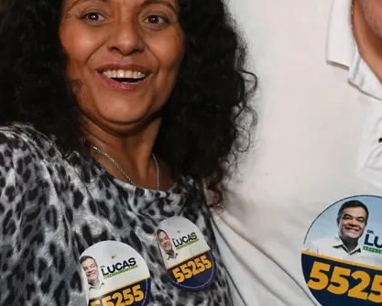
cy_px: 29
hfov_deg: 23.5
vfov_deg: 18.6
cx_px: 240
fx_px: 916
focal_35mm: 81
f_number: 2.8
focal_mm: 20
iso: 800
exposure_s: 1/200
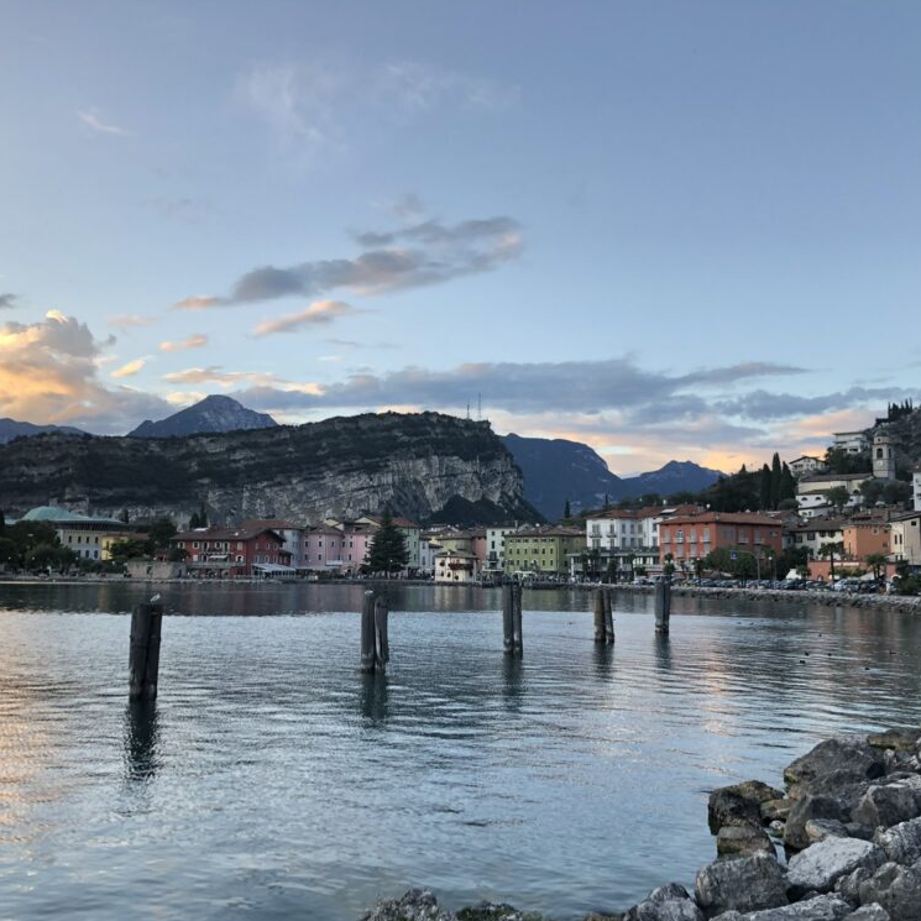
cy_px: 471
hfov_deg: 48.4
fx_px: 1023
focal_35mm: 34
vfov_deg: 48.4
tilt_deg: +6.2
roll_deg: -0.1
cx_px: 424
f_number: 1.8
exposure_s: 1/120
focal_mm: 4
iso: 40
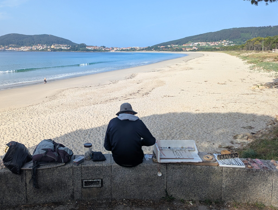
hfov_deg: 59.8
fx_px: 241
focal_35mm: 30
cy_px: 89
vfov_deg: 46.7
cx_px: 126
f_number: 1.85
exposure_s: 1/1984
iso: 72
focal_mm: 6.81
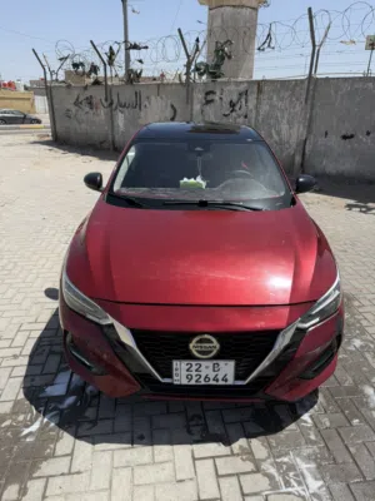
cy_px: 250
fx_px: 347
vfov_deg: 71.6
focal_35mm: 24
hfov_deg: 56.8
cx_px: 188
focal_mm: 6.76
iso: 80
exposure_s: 1/5714
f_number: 1.78
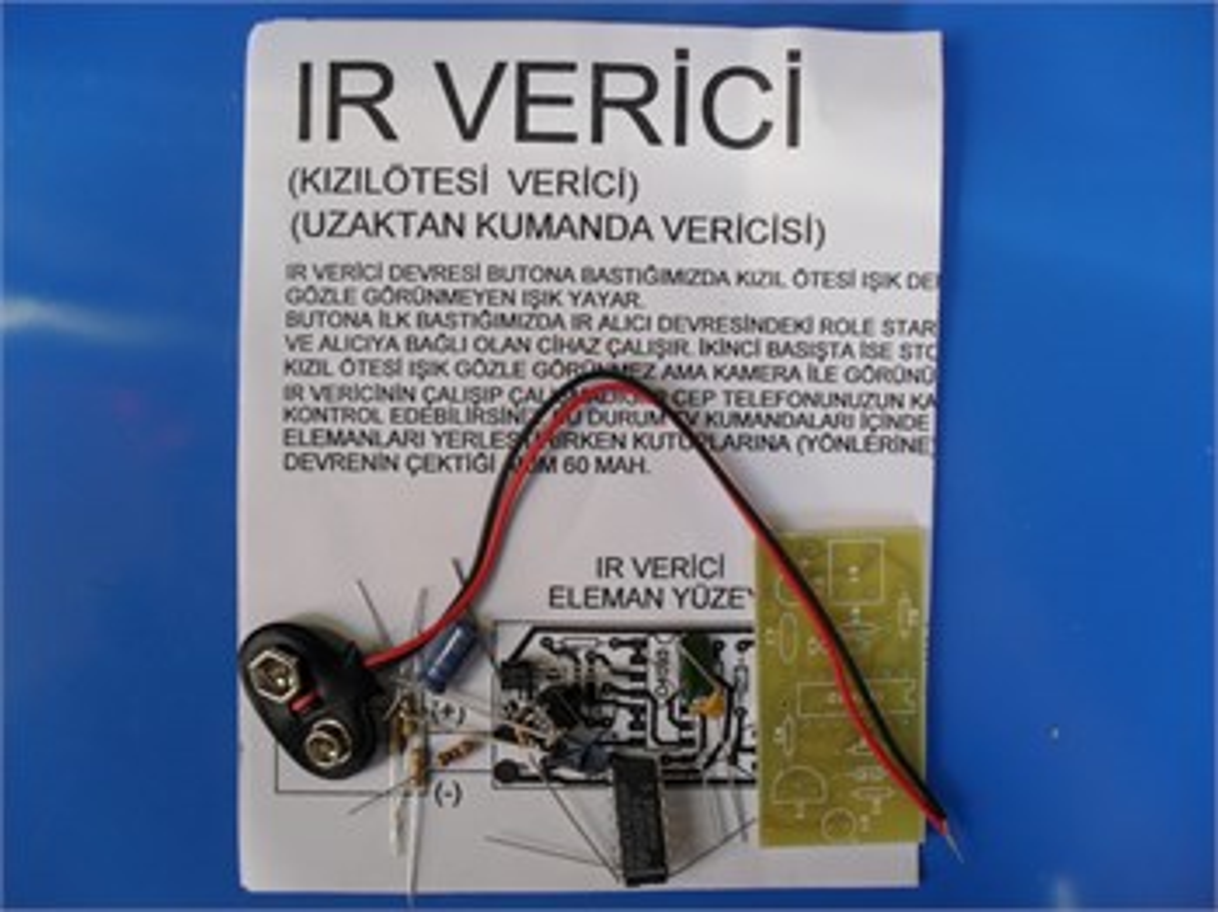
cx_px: 609
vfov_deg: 40.7
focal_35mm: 35
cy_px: 456
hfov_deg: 52.7
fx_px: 1231
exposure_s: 1/30
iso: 100
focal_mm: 6.3
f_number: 3.2
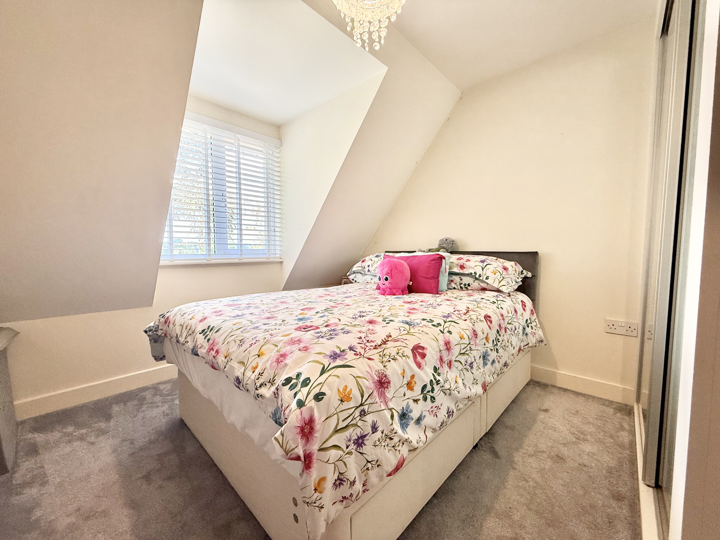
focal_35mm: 14
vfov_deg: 85.7
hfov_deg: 102.1
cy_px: 270
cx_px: 360
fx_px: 291
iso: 125
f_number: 2.2
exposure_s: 1/99
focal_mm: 2.22
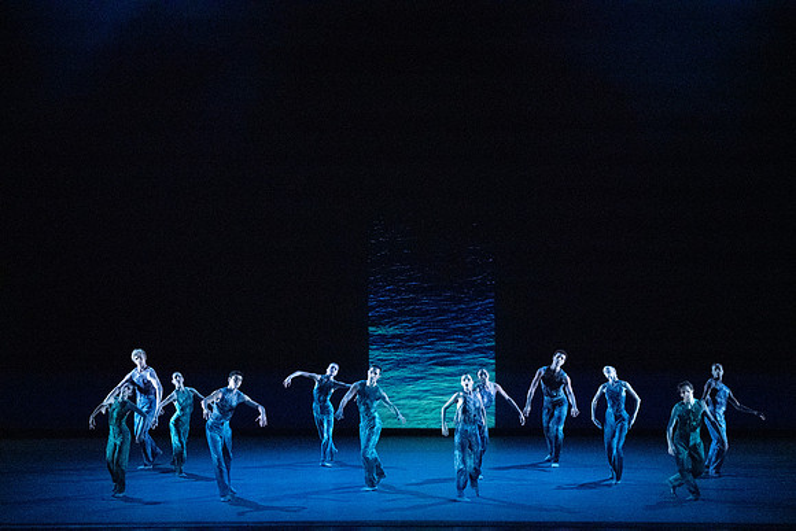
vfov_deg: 9.7
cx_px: 398
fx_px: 3118
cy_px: 266
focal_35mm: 141
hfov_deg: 14.5
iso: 25600
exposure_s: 1/400
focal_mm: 141
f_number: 5.6
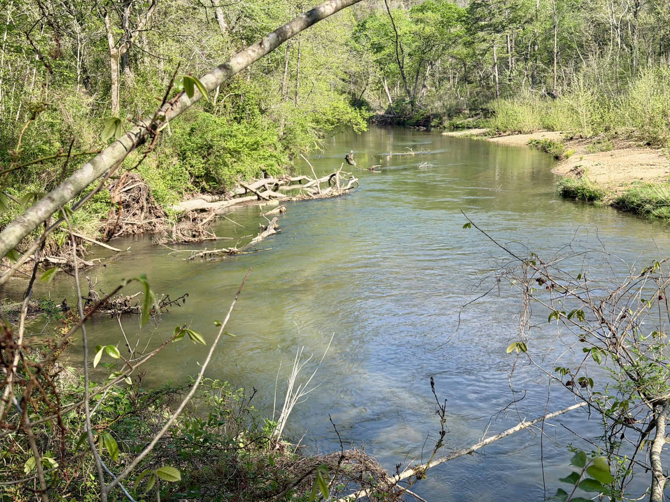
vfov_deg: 30.3
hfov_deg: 39.7
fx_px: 929
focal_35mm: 48
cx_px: 335
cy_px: 251
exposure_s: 1/1838
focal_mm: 6.76
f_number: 1.78
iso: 64
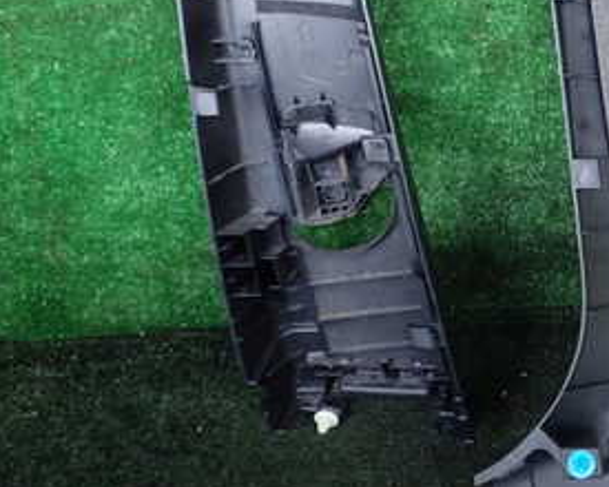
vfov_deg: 23.4
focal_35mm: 64
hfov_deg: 27.7
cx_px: 625
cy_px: 77
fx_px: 1154
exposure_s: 1/60
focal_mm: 5.4
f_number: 2.3
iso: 100
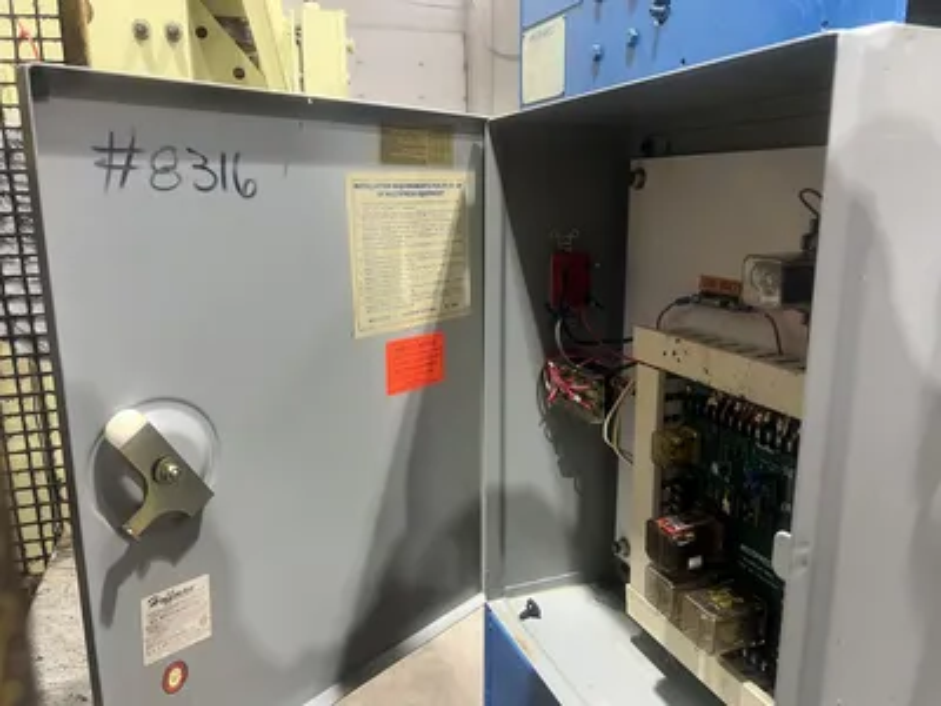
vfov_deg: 53.1
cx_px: 470
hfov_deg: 67.3
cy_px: 353
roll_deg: +0.9
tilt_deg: -13.0
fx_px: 707
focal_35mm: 26
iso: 200
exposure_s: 1/60
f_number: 1.5
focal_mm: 5.7
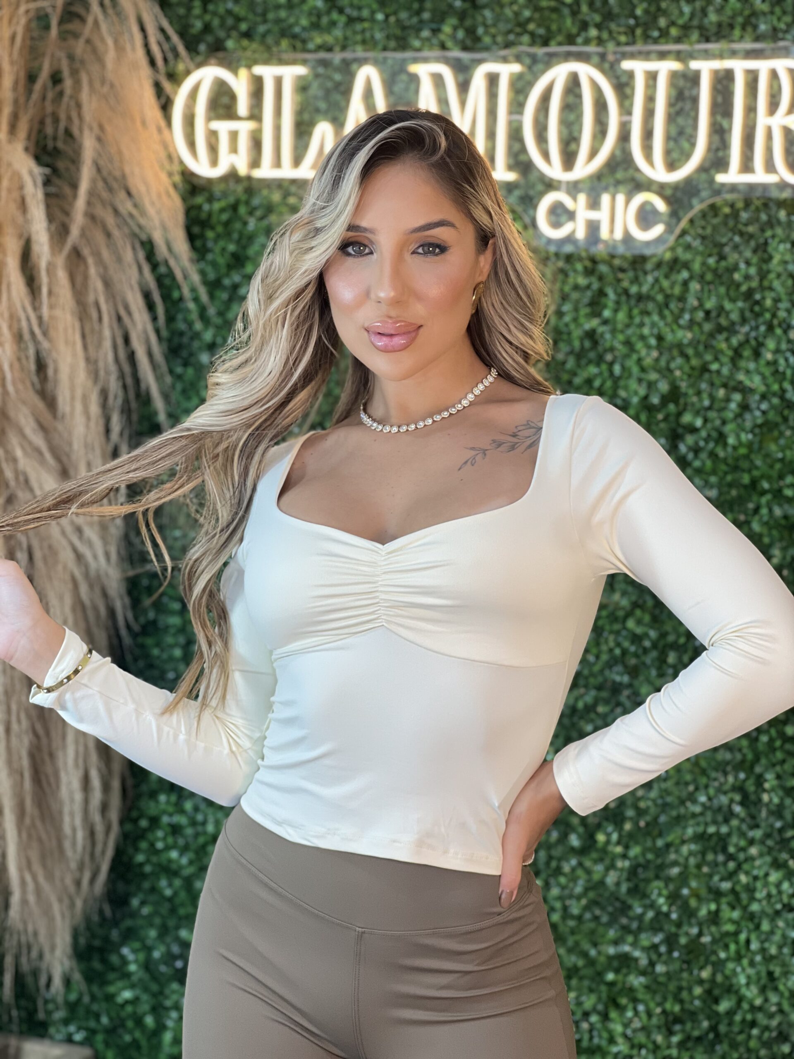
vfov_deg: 25.3
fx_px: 2355
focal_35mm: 77
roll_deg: -1.4
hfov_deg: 19.1
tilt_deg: -4.3
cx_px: 397
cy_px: 530
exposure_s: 1/120
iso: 125
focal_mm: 9
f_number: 2.8
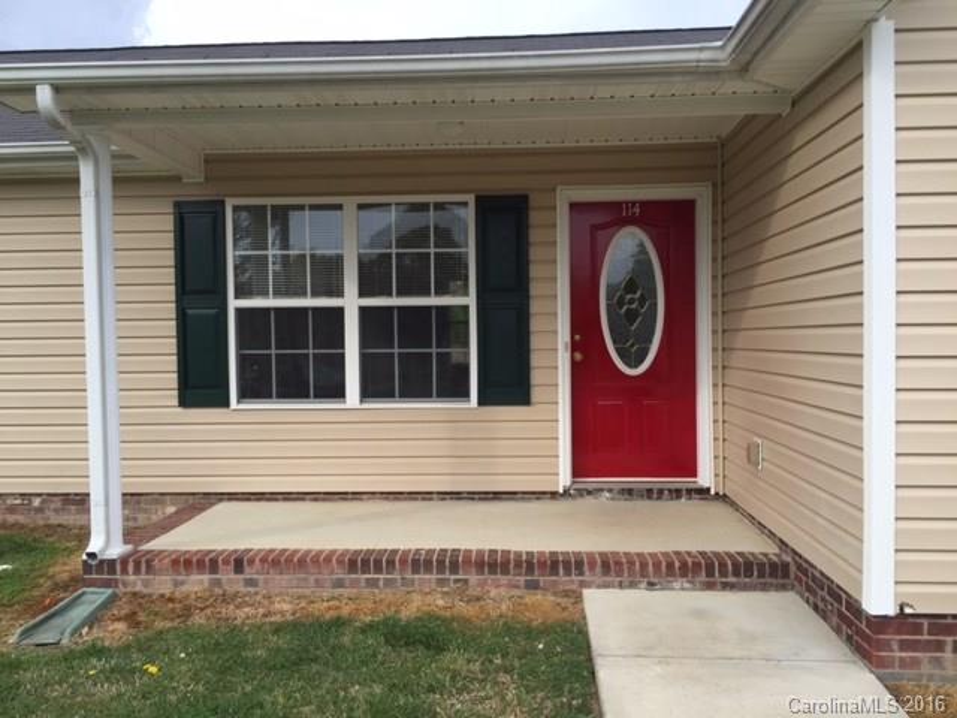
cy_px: 359
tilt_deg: -1.6
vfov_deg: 48.2
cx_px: 478
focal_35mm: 29
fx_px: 802
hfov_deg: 61.7
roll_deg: -0.6
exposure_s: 1/344
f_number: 2.2
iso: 32
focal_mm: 4.15
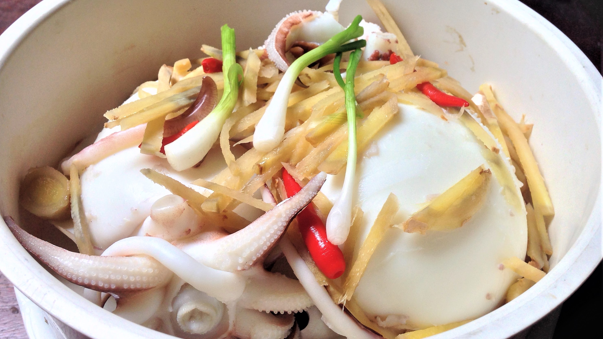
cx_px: 302
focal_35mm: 36
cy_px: 160
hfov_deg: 55.3
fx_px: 576
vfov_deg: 32.8
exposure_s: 1/129
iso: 50
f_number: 2.4
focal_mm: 4.12
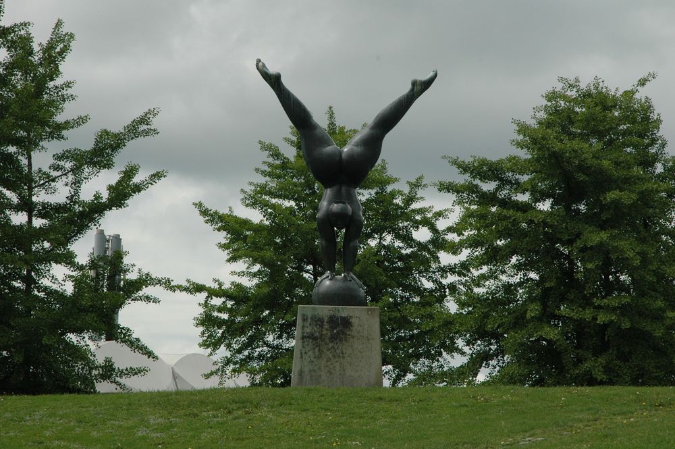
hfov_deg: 19.5
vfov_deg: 13.0
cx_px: 338
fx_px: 1967
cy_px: 224
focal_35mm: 105
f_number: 11
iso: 400
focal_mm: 70
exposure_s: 1/500
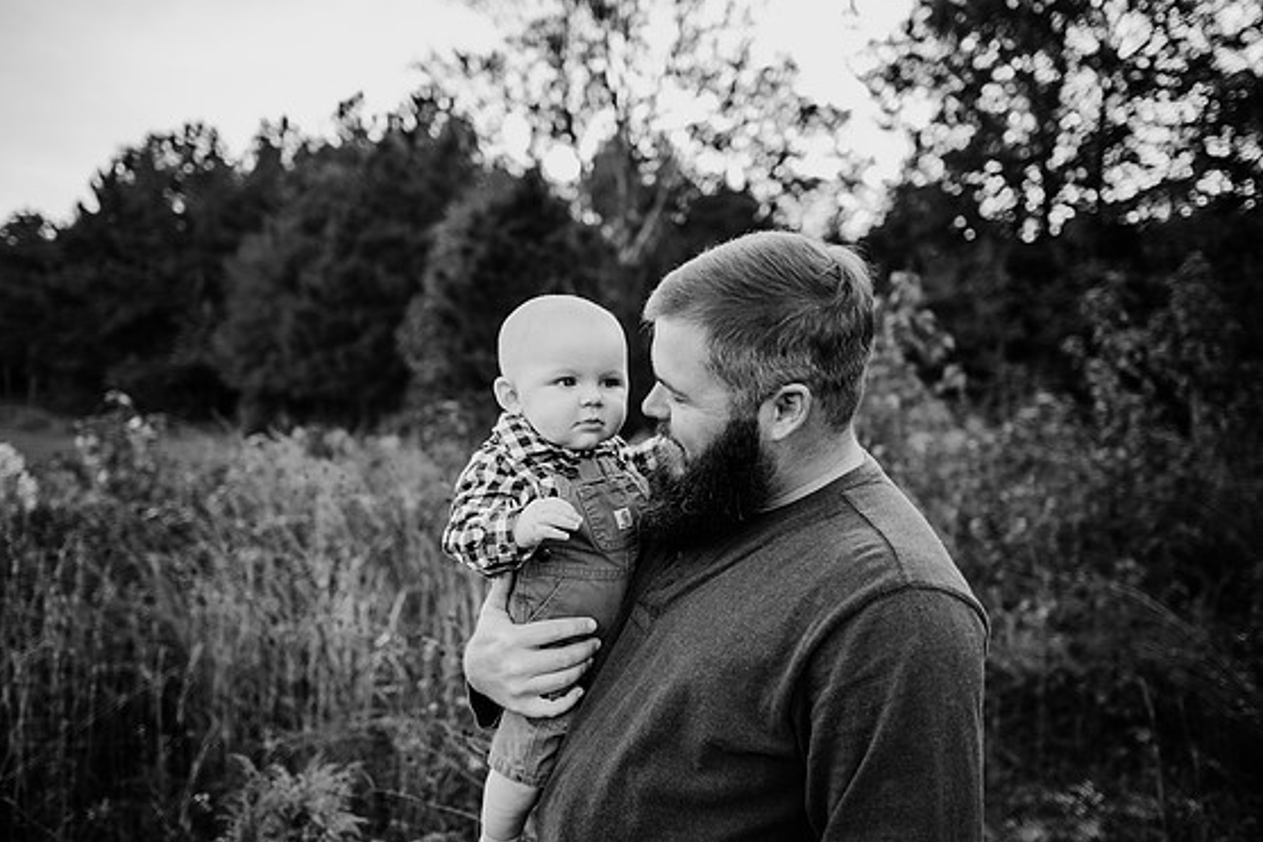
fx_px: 877
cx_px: 608
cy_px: 428
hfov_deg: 71.5
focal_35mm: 25
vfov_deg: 51.3
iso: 200
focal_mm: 24
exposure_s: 1/640
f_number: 2.2
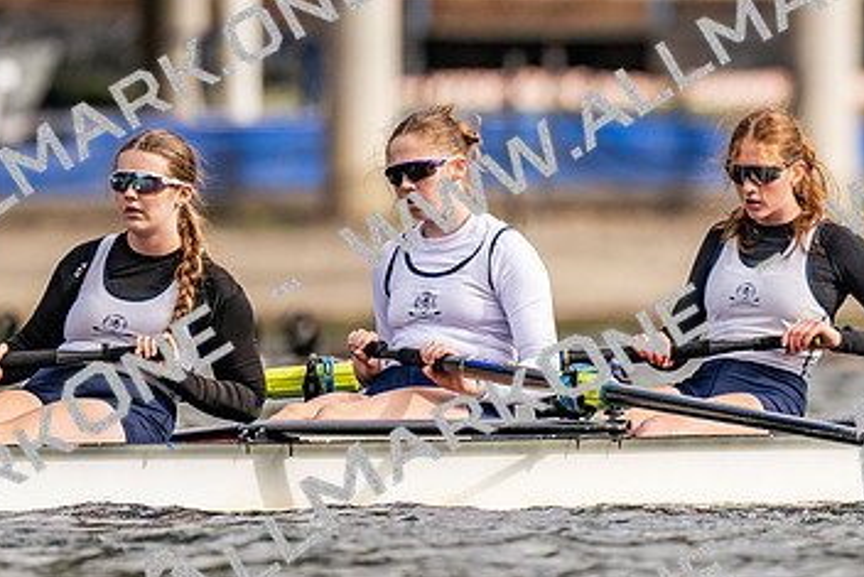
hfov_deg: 1.4
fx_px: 35629
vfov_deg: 0.9
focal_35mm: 1484
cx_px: 643
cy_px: 276
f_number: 4
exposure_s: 1/2500
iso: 250
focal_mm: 600
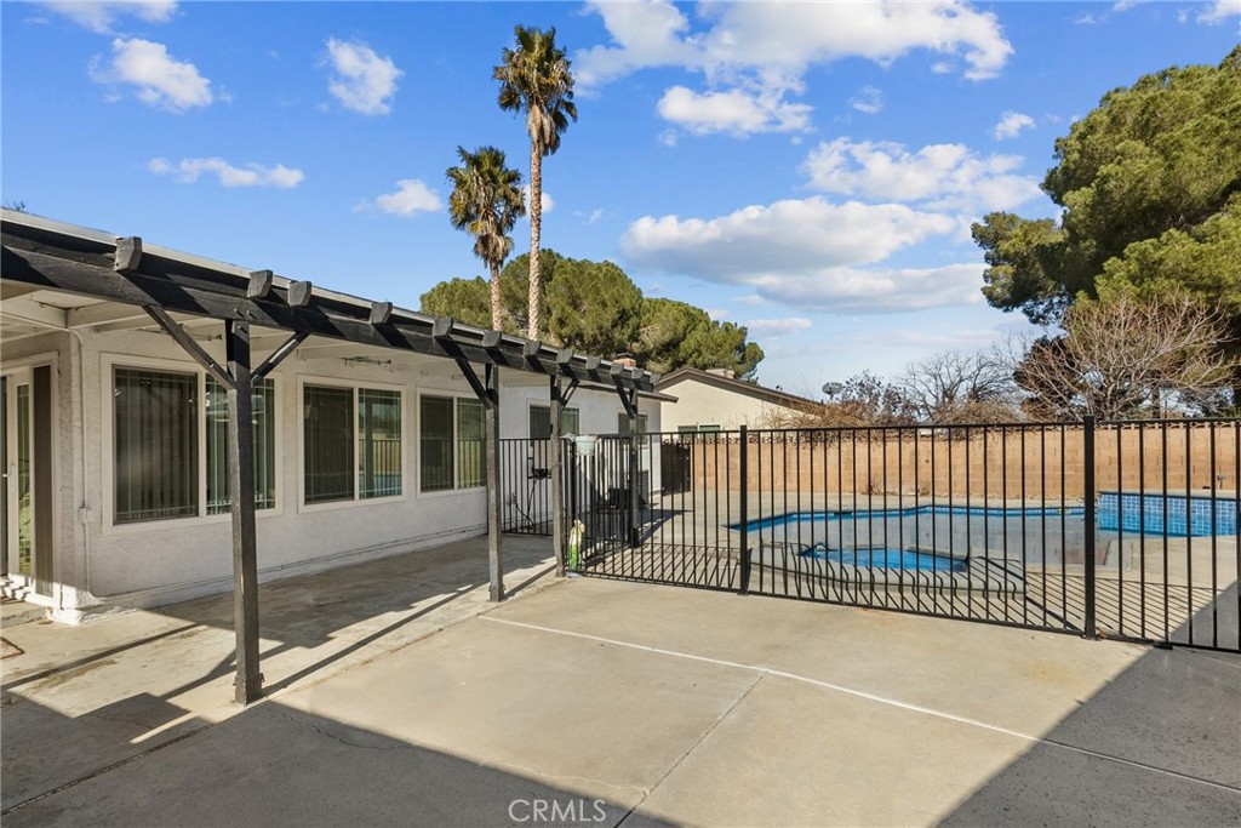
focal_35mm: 16
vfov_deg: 73.8
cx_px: 620
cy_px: 414
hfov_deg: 96.7
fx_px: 552
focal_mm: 16
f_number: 14
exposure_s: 1/200
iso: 2000
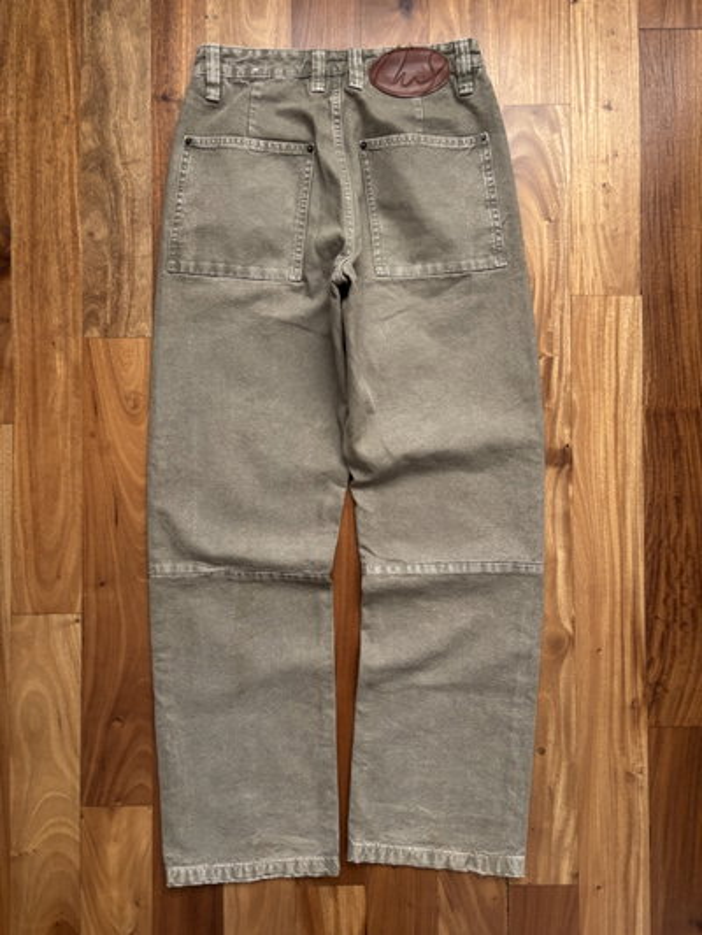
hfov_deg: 53.1
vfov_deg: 67.3
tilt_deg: -88.6
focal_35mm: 26
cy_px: 468
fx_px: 703
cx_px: 351
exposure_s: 1/60
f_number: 1.6
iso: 160
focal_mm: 5.96
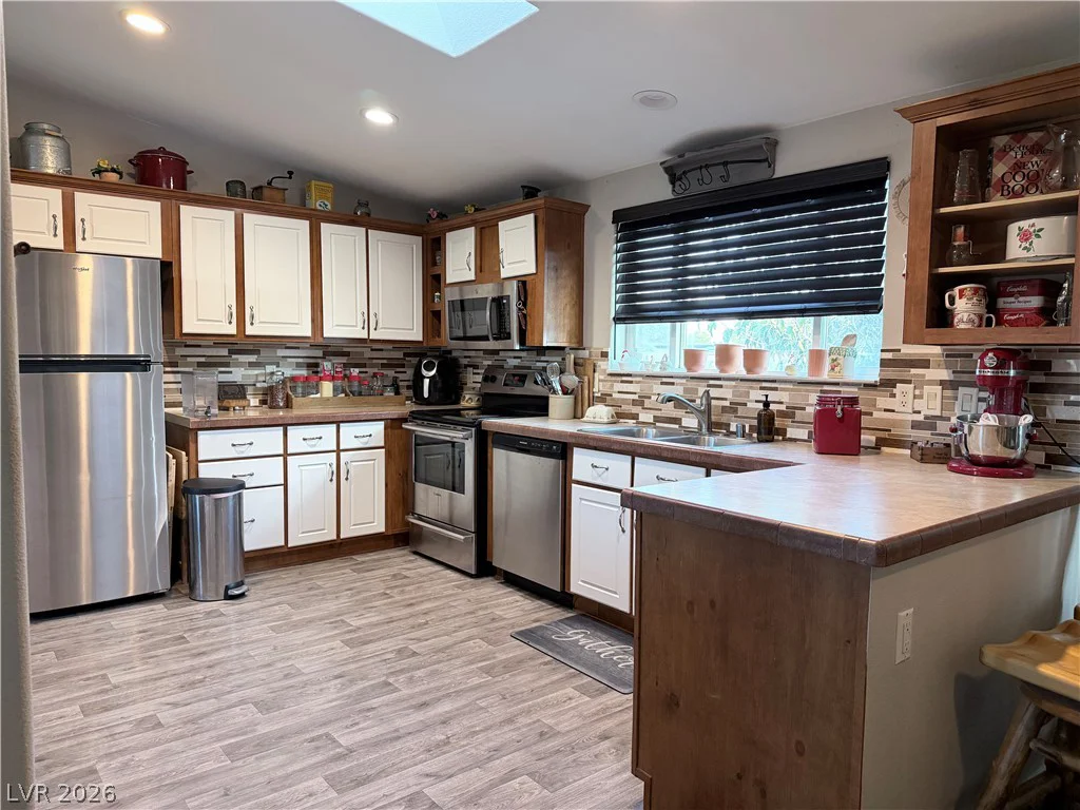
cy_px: 405
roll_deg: -1.2
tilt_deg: -4.7
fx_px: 749
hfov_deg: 71.6
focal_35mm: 24
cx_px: 540
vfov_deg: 56.8
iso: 400
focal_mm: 6.76
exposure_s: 1/120
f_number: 1.78
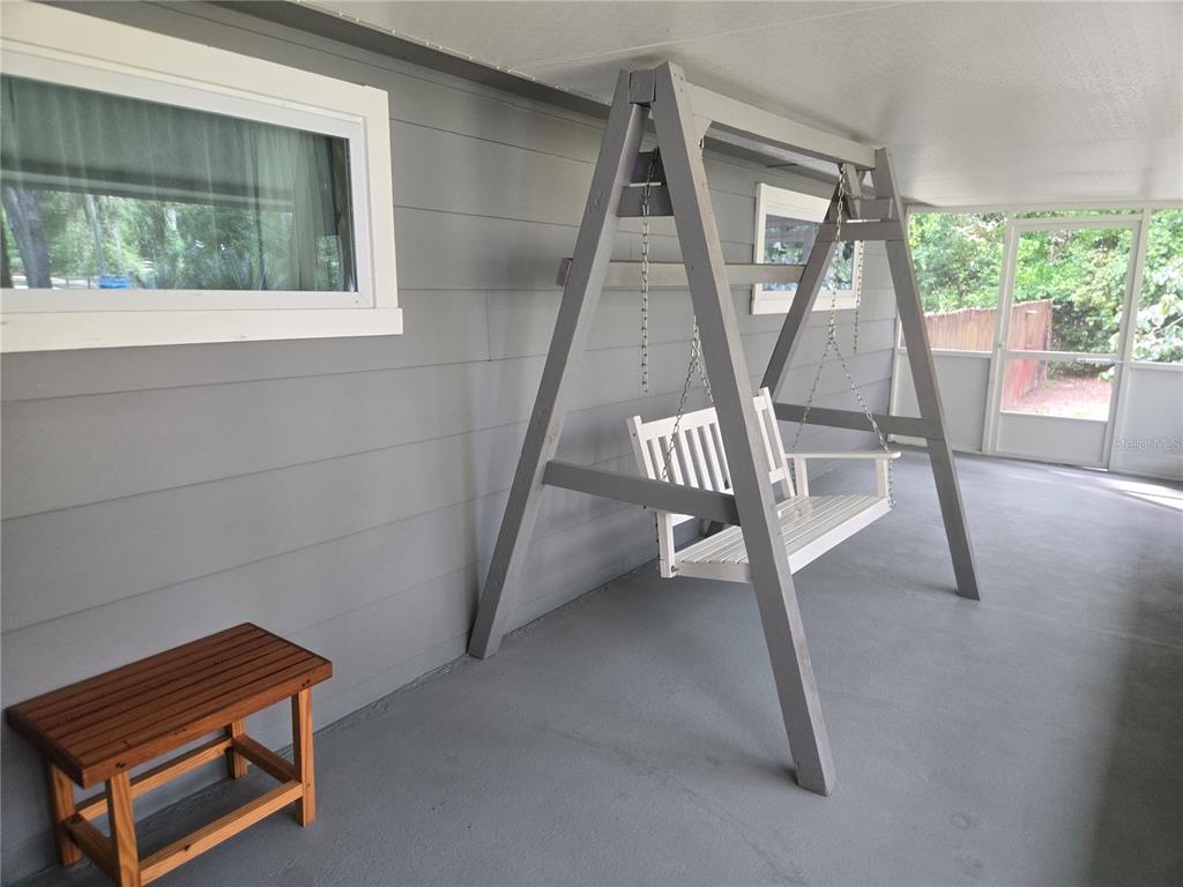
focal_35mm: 23
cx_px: 592
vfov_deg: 58.9
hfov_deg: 73.9
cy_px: 444
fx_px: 786
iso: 250
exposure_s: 1/120
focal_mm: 5.4
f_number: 1.8
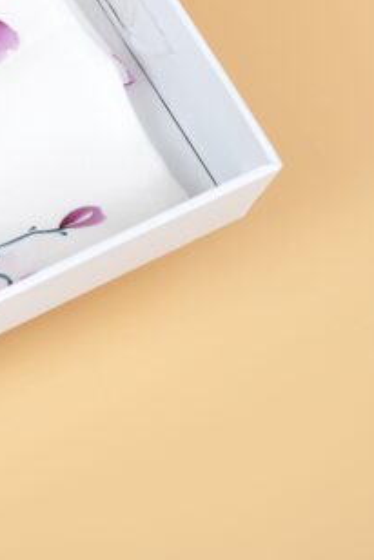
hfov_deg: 11.2
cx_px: -241
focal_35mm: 116
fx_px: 1808
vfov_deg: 17.3
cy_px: 35
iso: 400
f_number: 3.5
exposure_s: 1/400
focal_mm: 35
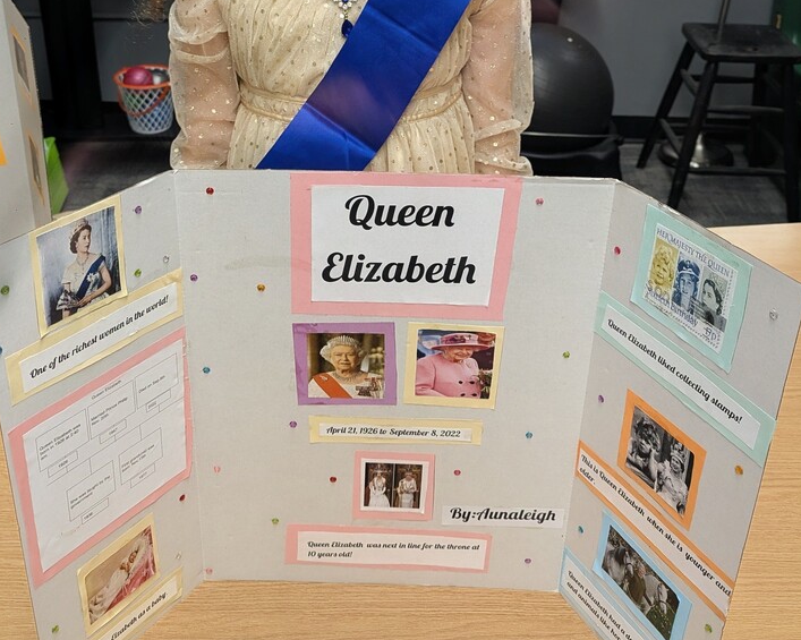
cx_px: 400
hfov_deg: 52.9
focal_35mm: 34
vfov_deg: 40.6
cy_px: 87
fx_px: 806
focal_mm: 6.81
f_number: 1.85
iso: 278
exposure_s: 1/120
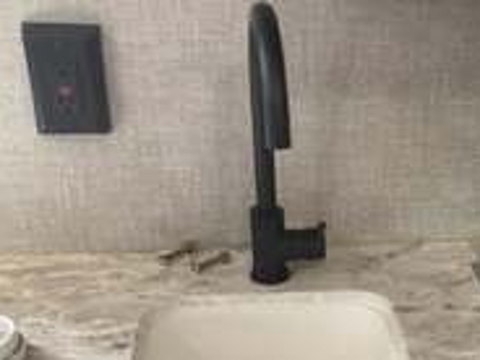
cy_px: 308
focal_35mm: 63
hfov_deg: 28.9
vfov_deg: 22.8
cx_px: 472
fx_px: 874
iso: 80
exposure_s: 1/60
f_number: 1.8
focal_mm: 3
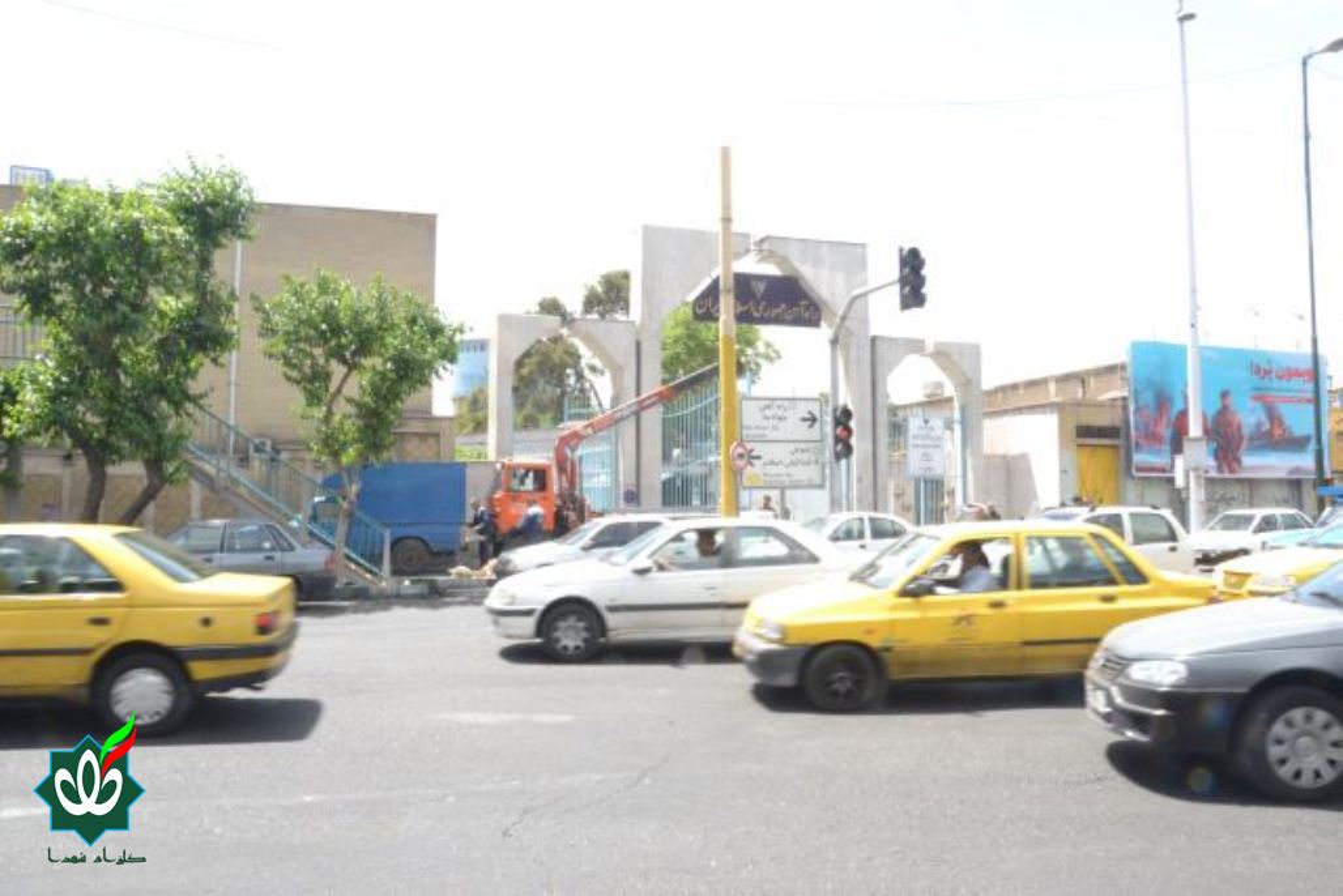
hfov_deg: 67.4
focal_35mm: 27
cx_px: 672
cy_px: 448
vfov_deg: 48.0
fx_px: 1007
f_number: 22
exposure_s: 1/50
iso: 800
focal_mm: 18
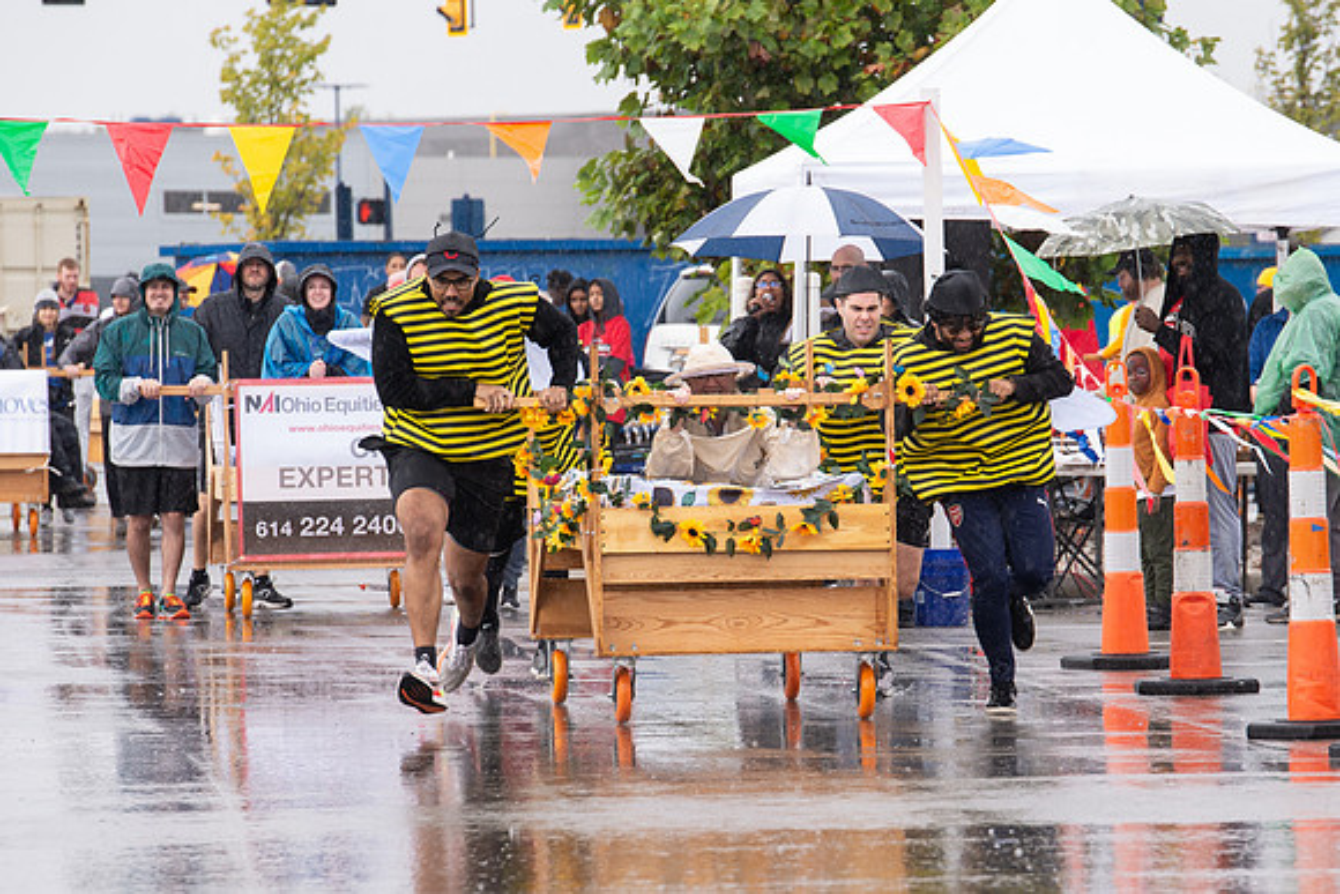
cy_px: 581
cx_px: 803
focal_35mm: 286
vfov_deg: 4.8
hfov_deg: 7.2
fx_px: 10629
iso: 800
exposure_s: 1/400
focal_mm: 200
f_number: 7.1
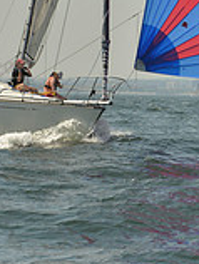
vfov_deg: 6.5
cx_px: 118
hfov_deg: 5.0
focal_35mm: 300
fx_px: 2293
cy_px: -194
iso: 200
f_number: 8
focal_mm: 85
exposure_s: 1/1250
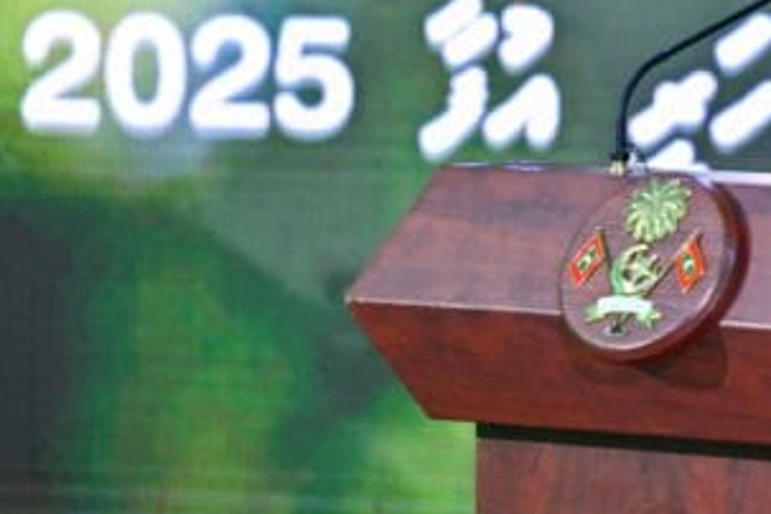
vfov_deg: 4.2
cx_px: 799
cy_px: 10
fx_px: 7067
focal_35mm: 330
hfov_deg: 6.2
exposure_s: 1/250
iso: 1000
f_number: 2.8
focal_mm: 130
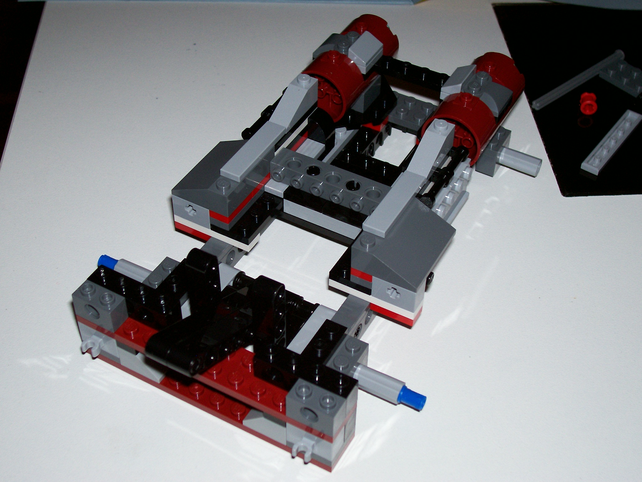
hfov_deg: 36.2
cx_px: 321
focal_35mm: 53
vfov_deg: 27.5
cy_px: 241
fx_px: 983
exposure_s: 1/73.3
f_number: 3.2
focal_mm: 8.7
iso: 80
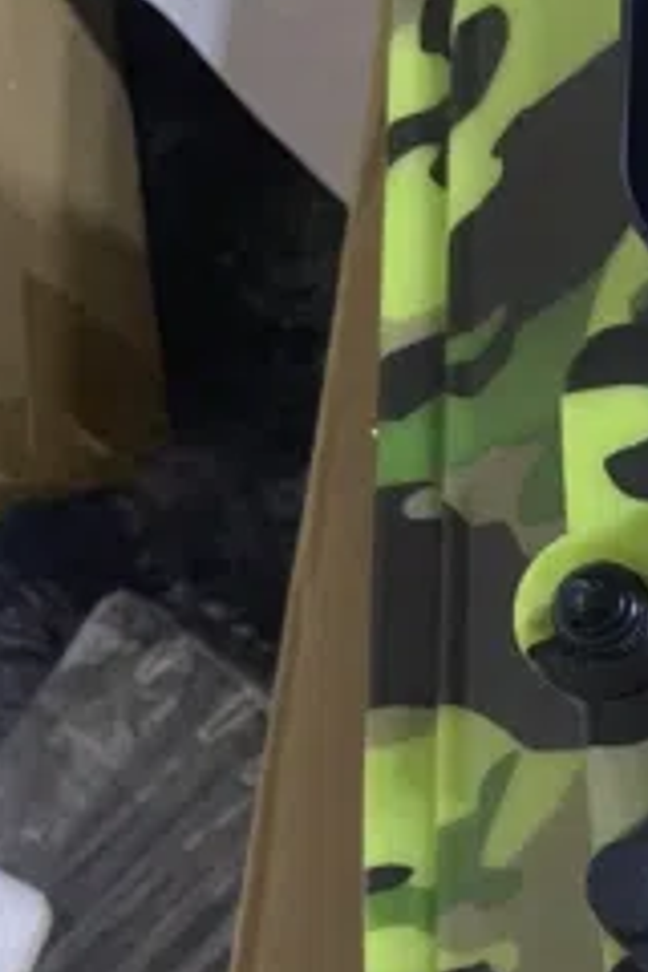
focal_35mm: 72
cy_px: 802
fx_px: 1944
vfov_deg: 27.4
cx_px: 1268
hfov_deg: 15.4
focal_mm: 4.25
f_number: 1.8
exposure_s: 1/51
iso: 250
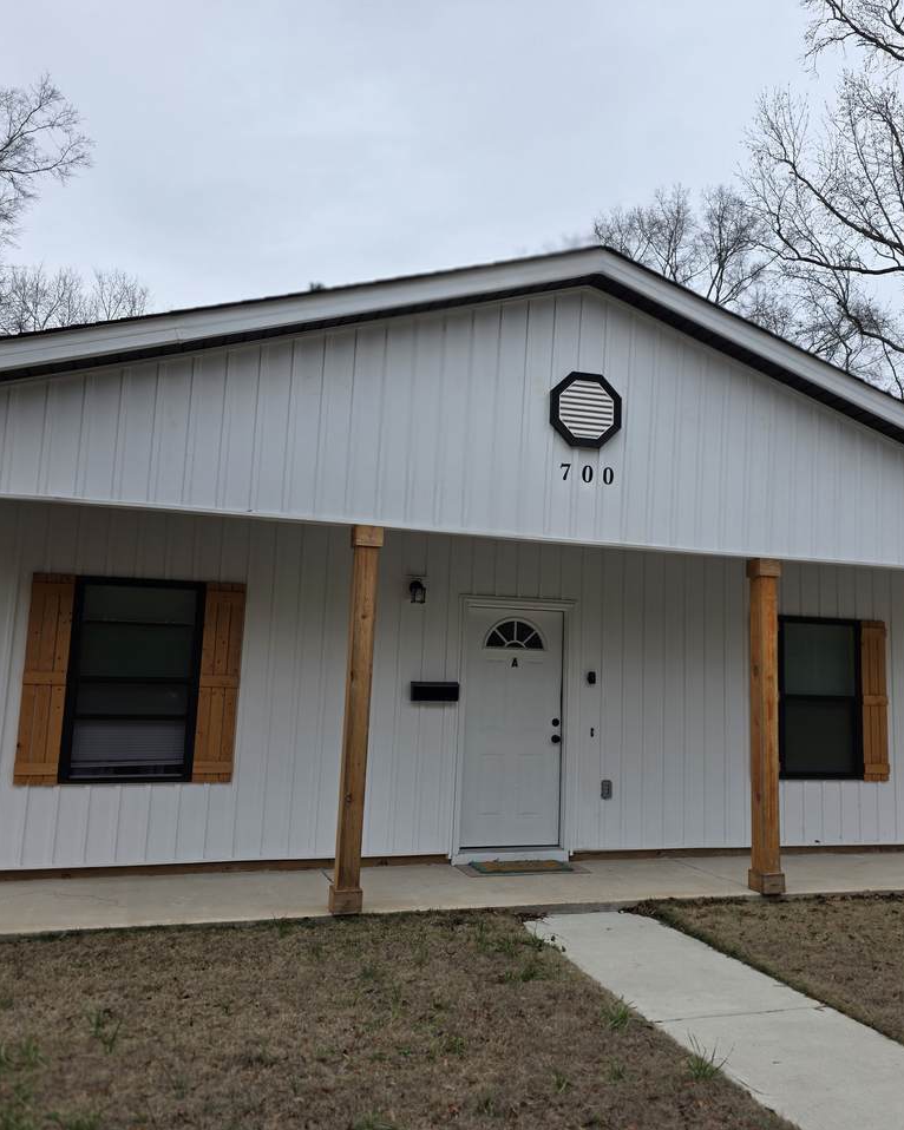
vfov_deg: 58.8
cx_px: 524
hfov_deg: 48.3
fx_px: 1004
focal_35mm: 30
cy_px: 565
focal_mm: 6.3
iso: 25
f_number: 1.7
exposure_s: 1/359
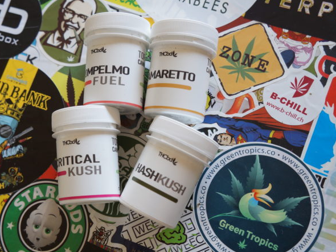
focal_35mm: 51
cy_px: 130
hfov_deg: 37.5
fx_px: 492
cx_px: 129
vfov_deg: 28.8
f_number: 5
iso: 400
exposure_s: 1/30
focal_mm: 27
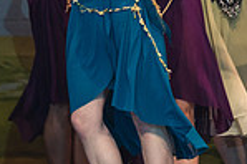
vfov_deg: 1.2
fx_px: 7991
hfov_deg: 1.8
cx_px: 151
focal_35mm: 1166
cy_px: -65
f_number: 2.8
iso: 720
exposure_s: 1/500
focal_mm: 200
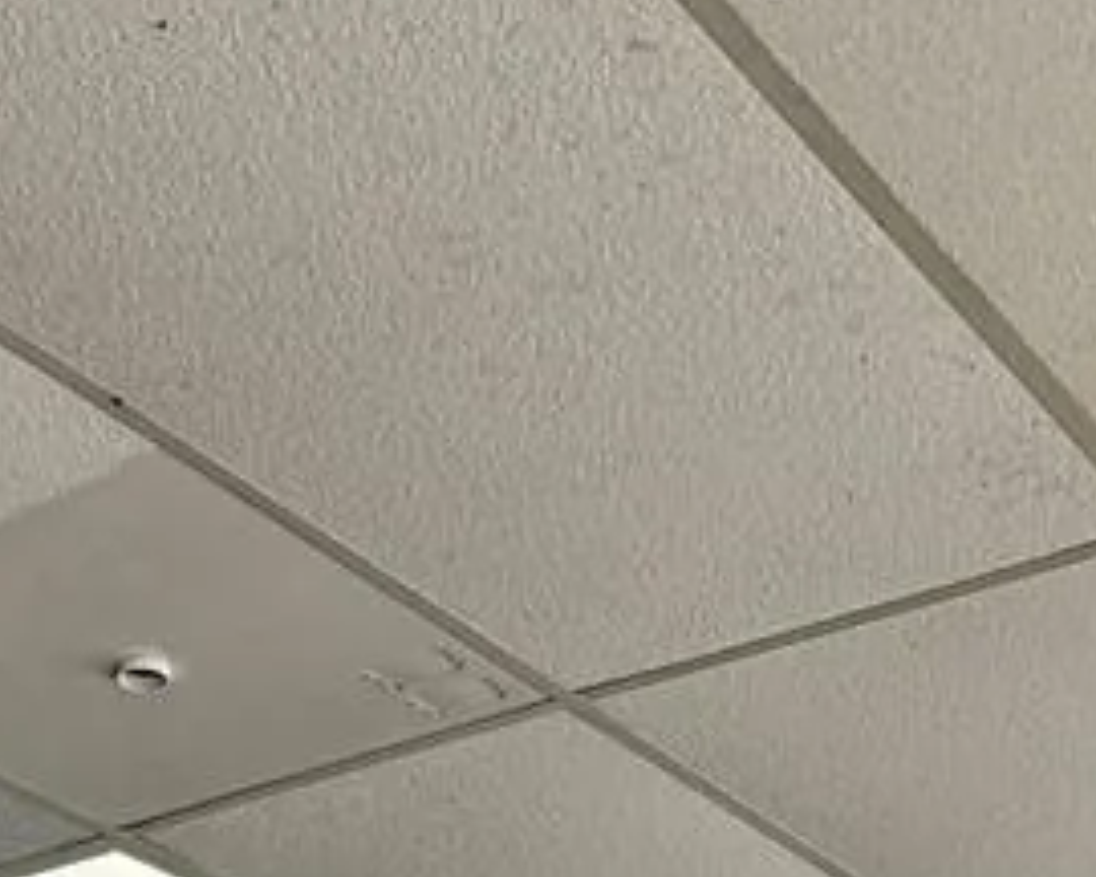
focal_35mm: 81
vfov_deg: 15.3
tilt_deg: +2.3
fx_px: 2627
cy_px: 1742
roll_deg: -1.1
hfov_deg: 23.4
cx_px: 337
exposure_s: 1/99
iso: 50
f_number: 2.2
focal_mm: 2.22
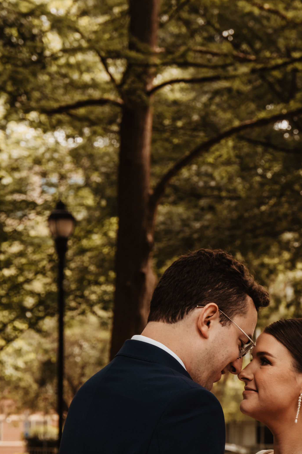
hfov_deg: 9.5
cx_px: 253
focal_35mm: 144
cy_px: 390
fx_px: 1812
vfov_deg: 14.1
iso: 250
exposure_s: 1/125
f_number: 5.6
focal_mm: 55
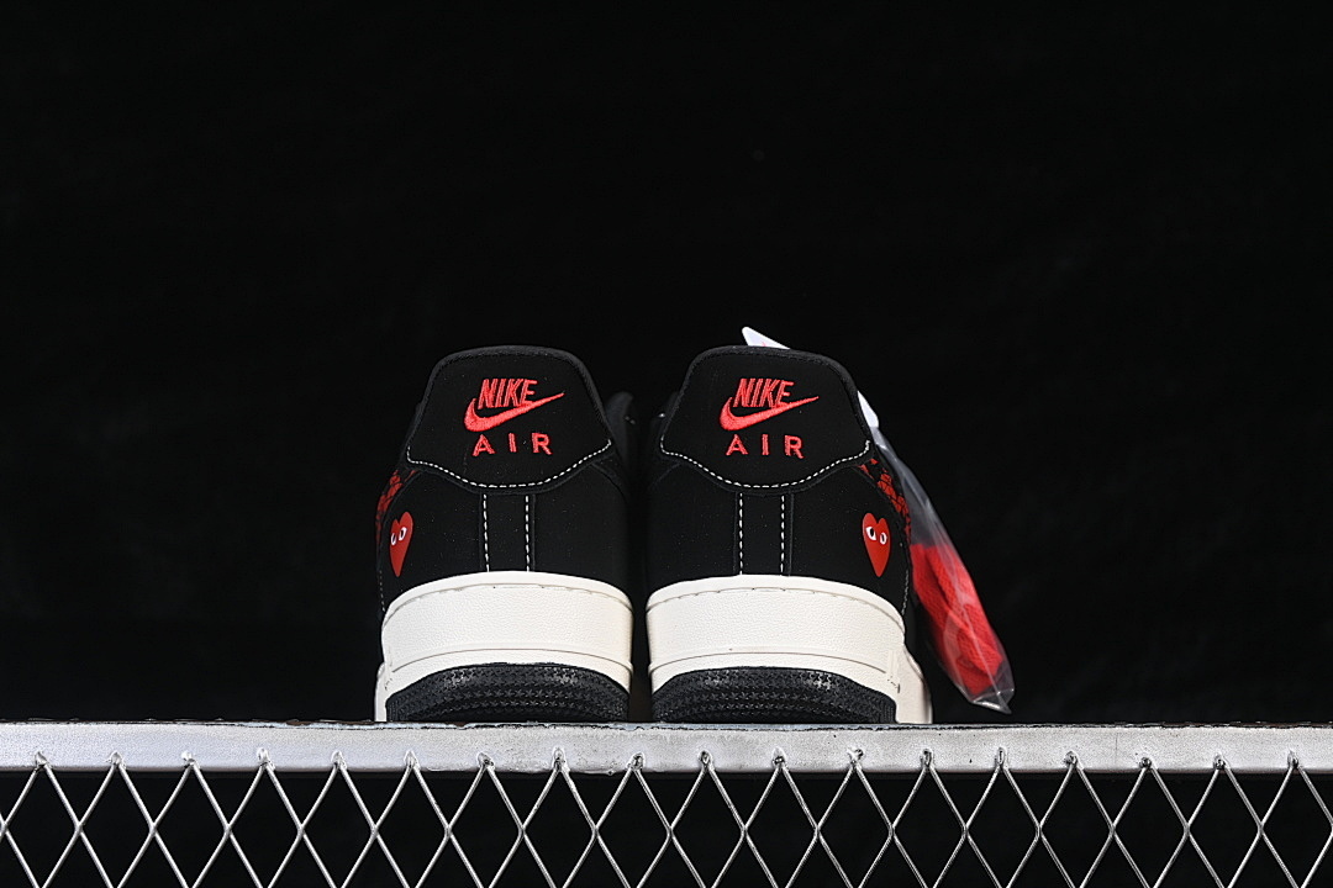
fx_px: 2777
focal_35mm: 75
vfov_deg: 18.2
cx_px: 666
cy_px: 444
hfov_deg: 27.0
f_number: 6.3
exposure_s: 1/60
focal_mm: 50
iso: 160
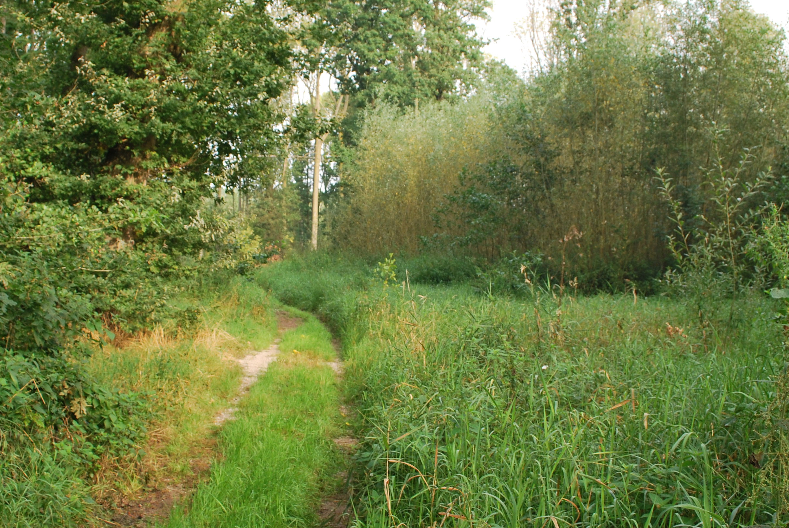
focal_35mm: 43
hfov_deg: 45.3
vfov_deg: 31.3
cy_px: 262
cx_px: 365
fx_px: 944
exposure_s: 1/125
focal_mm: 18
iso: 200
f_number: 5.6
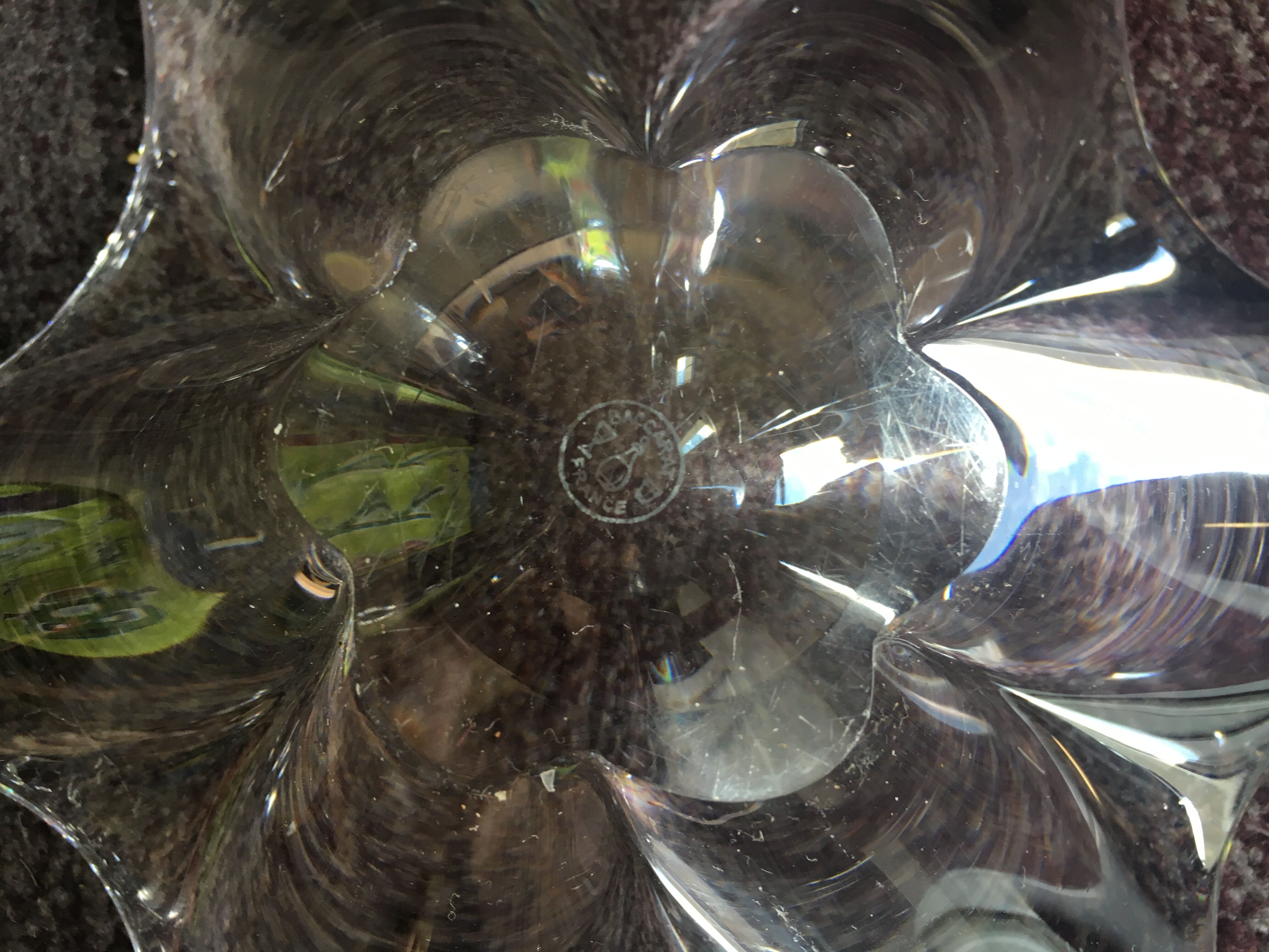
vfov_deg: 48.2
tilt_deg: -82.7
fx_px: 1063
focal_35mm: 29
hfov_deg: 61.7
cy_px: 476
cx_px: 634
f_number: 2.2
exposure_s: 1/33
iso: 64
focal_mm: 4.15
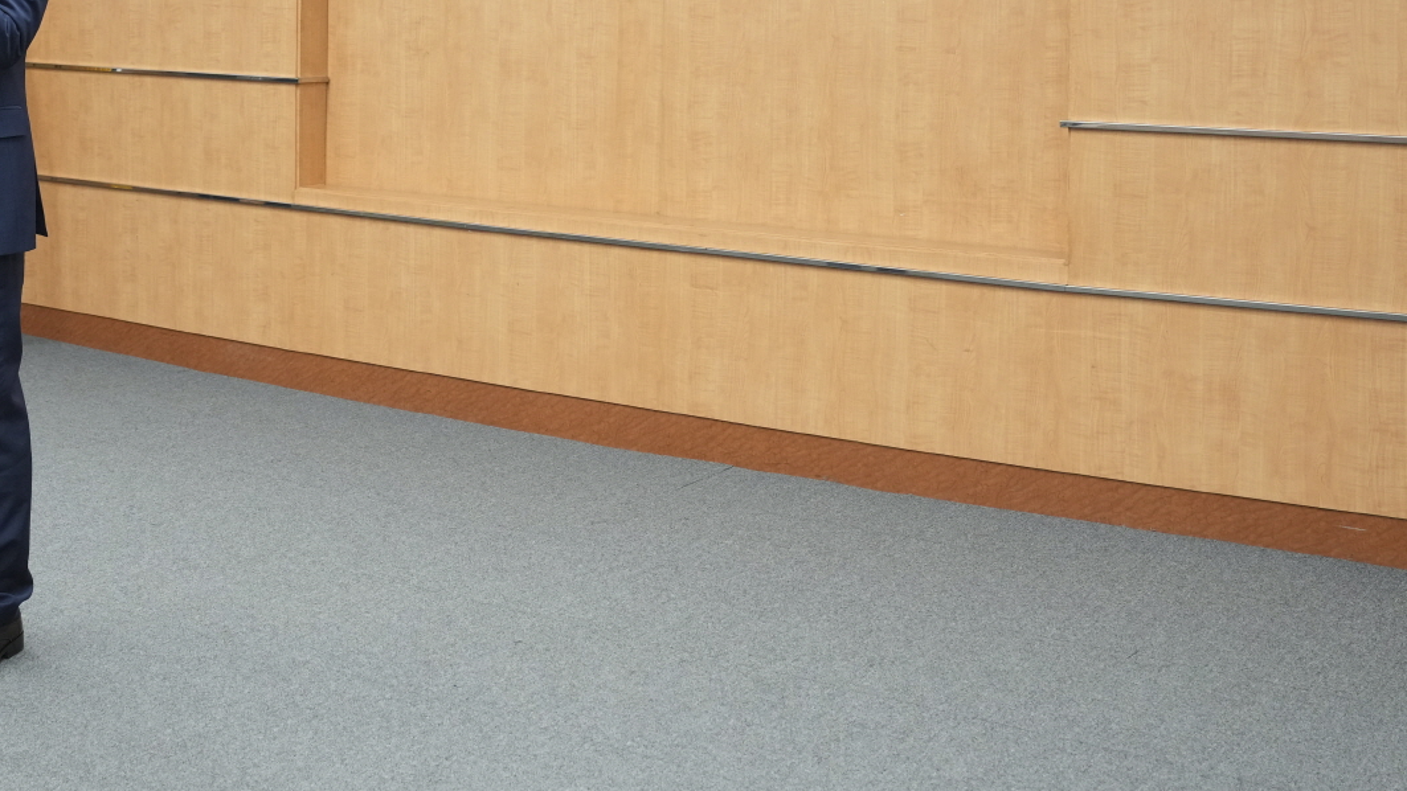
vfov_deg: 21.2
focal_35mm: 55
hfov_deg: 37.5
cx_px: 474
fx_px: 2052
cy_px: 41
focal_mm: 31
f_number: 4
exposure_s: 1/160
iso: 1600
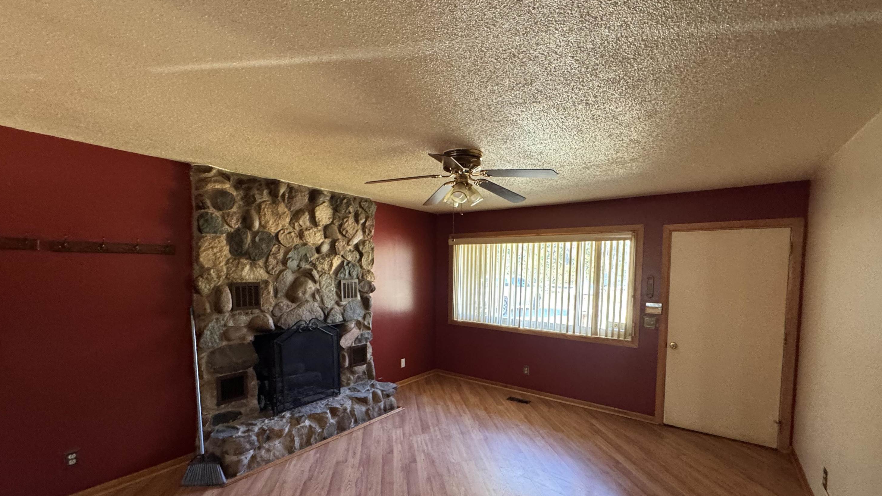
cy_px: 291
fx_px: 374
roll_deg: -0.7
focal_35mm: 16
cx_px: 445
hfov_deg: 99.4
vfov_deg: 66.6
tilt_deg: -3.2
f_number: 2.2
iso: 500
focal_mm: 2.22
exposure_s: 1/60
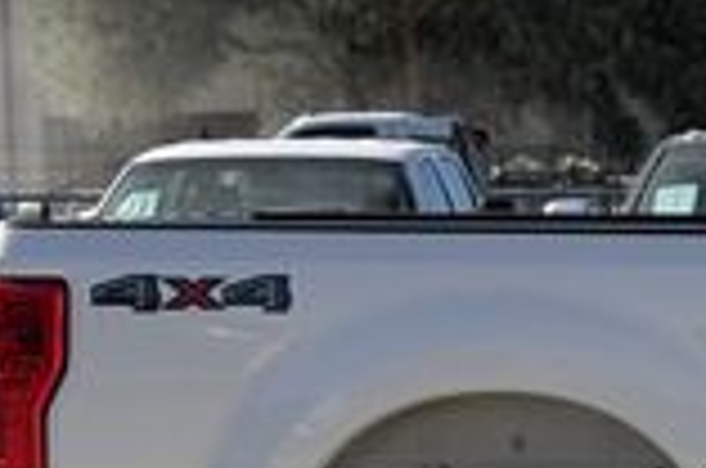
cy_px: 351
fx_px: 3993
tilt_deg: -1.8
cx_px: 1358
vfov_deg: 6.7
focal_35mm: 204
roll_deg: +1.9
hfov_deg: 9.5
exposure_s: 1/4878
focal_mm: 6.76
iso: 64
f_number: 1.78
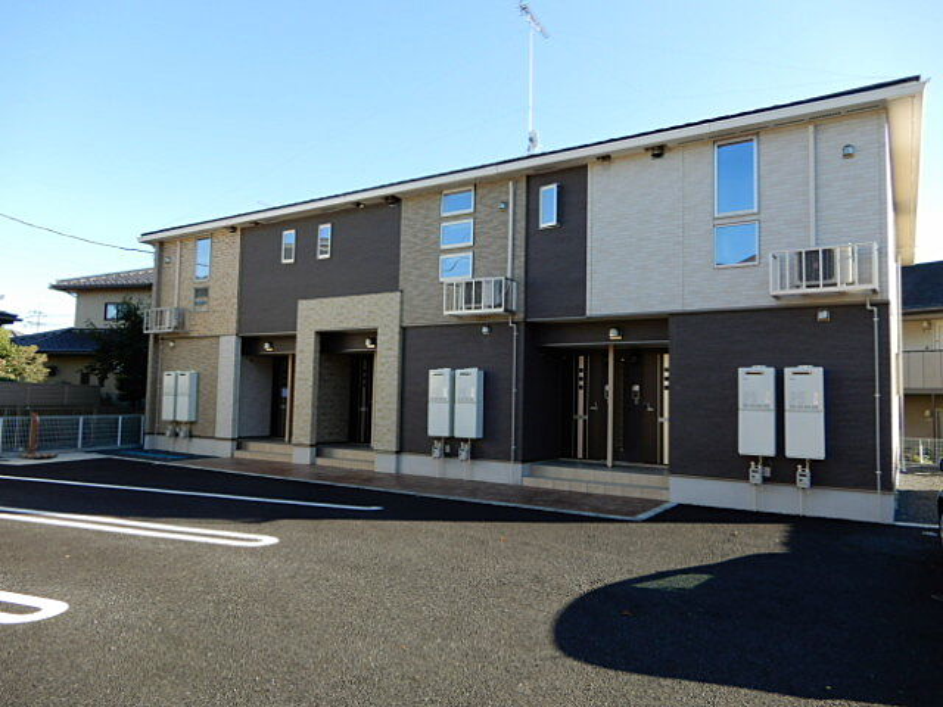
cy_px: 354
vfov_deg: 56.8
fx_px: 654
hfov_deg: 71.6
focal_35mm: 24
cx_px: 472
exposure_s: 1/320
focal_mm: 4.3
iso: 80
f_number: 3.4
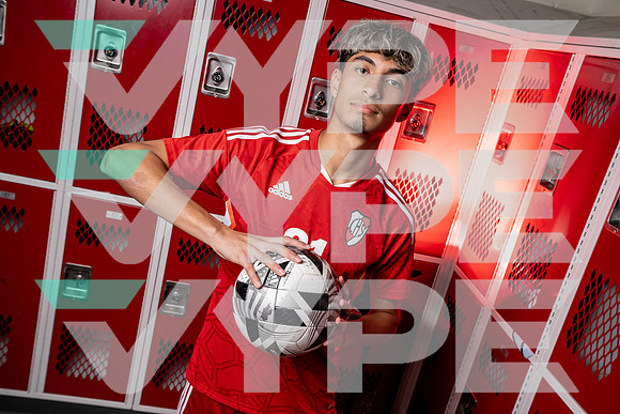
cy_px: 207
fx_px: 603
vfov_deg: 37.9
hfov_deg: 54.4
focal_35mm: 35
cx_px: 310
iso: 100
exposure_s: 1/250
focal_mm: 35
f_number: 8
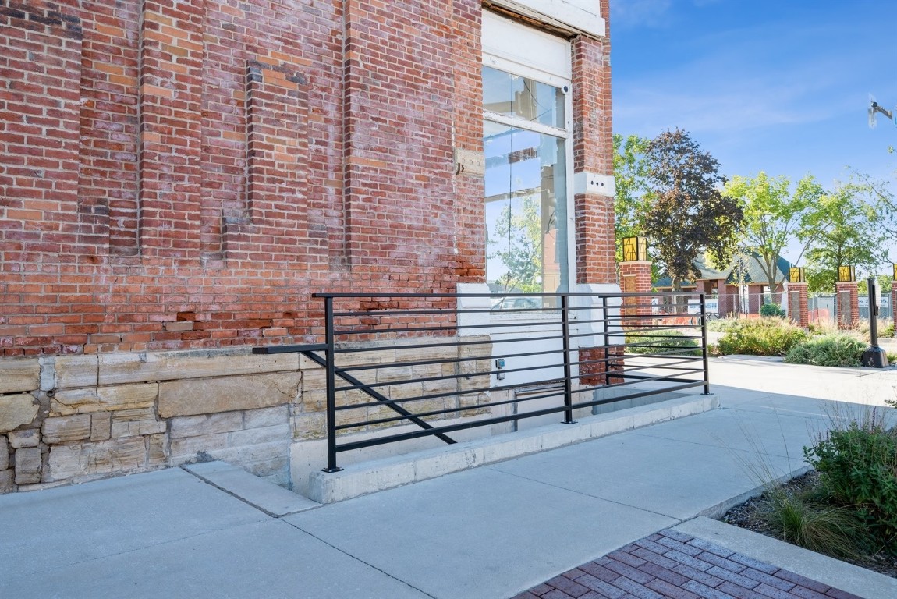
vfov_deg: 52.2
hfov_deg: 72.6
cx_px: 448
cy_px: 300
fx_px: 611
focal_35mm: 24
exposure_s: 1/60
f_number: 8
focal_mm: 24.5
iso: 200
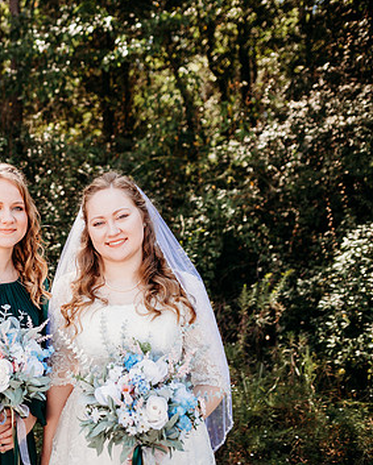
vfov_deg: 49.0
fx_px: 510
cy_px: 251
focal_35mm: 37
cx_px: 50
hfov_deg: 38.0
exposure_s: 1/800
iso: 100
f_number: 2.2
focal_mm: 24
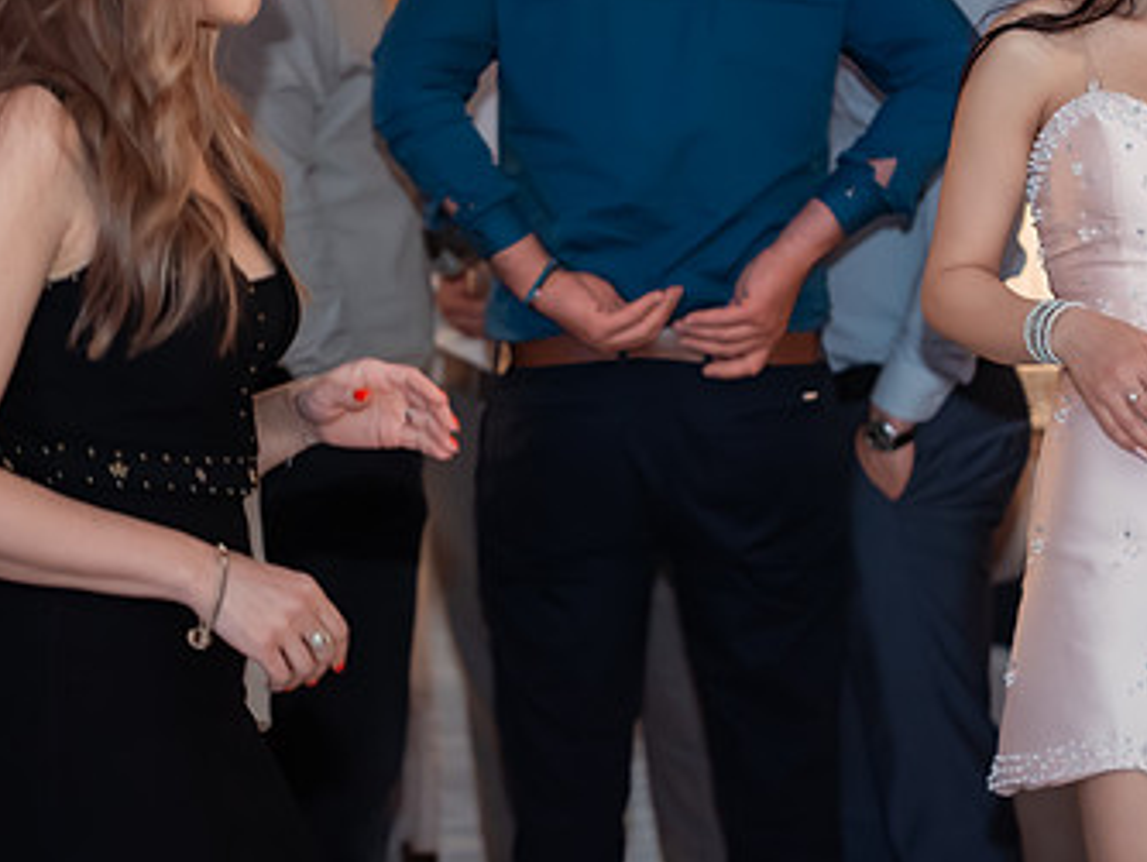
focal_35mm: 171
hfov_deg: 11.5
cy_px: 294
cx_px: 777
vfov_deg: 8.7
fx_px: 5670
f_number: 2.8
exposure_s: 1/250
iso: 2000
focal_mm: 90
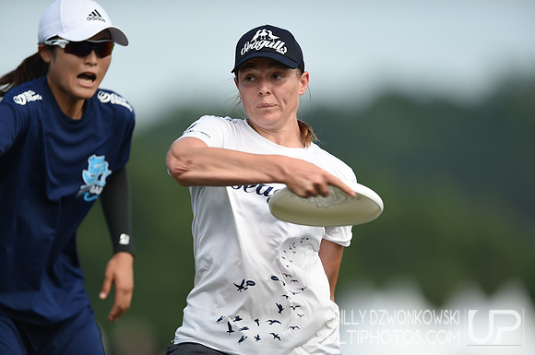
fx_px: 5936
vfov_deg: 3.4
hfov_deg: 5.2
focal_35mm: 400
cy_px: 178
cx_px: 268
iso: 100
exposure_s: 1/1000
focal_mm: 400
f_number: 2.8
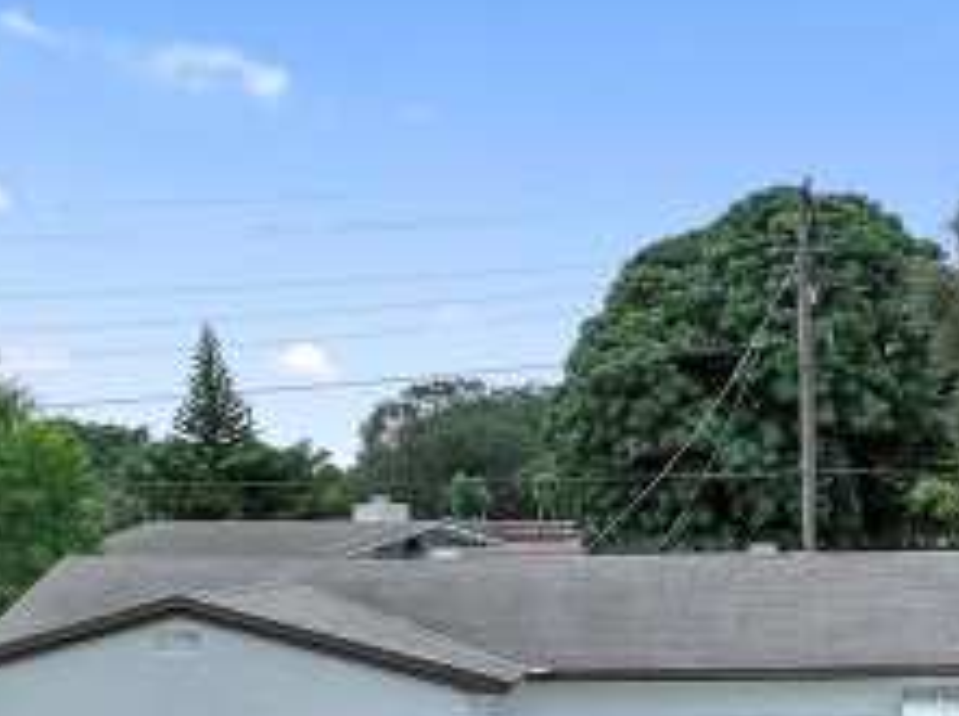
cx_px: 729
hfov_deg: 22.3
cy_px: 1187
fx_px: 2406
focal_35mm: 87
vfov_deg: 15.2
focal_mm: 12.29
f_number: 2.8
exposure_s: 1/2500
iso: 130
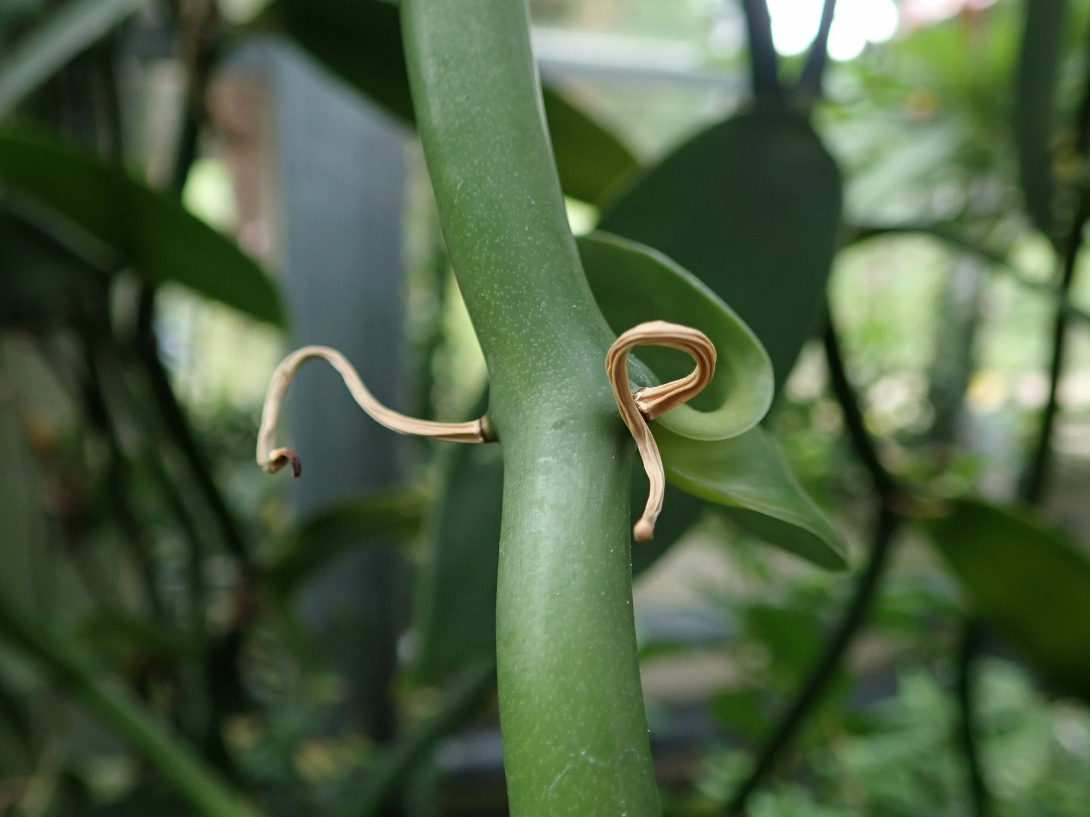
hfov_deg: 60.0
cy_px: 408
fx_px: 945
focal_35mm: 30
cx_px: 545
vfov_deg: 46.8
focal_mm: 5.5
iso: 200
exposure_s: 1/125
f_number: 2.3
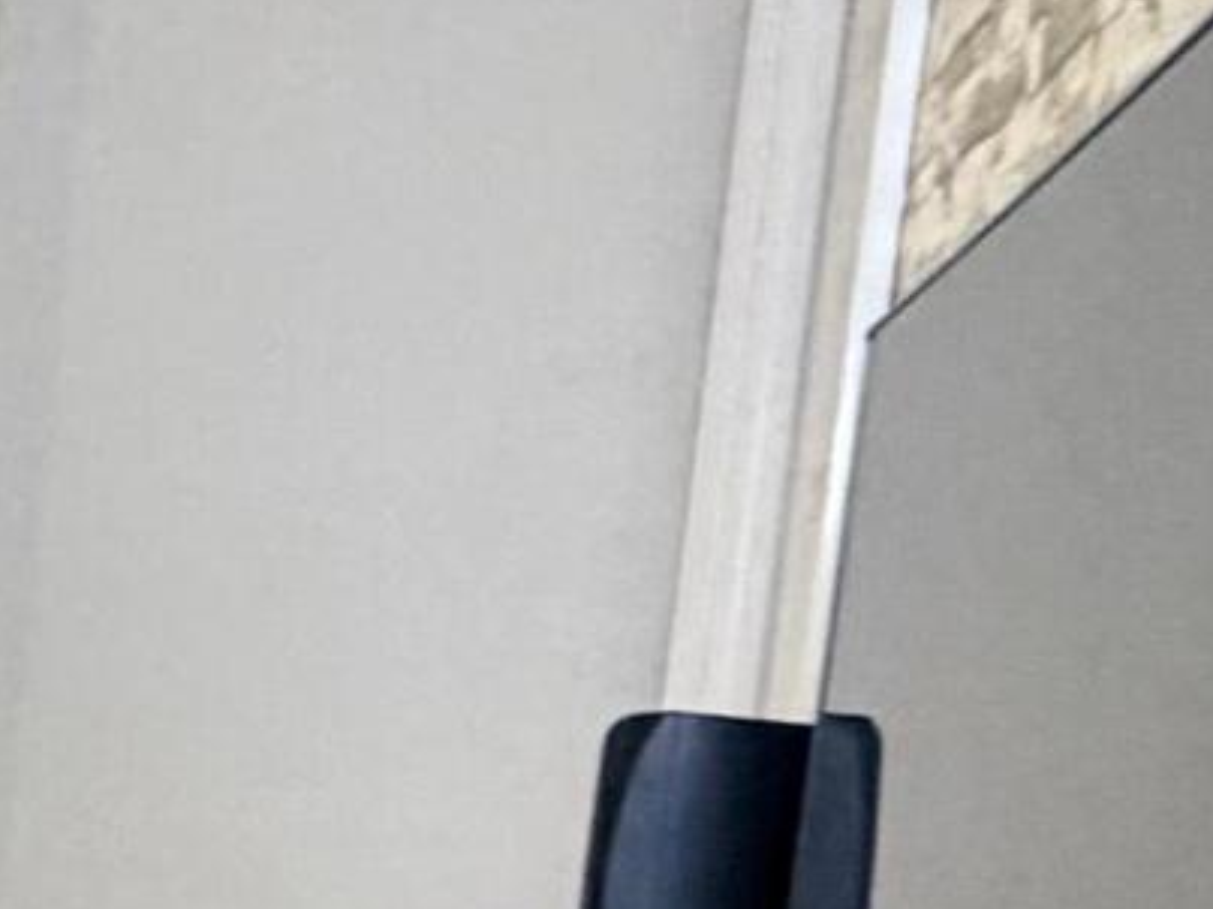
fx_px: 3503
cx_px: -1692
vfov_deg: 14.0
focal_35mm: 100
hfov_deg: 13.9
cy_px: 1306
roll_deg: -1.4
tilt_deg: -9.3
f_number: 2.2
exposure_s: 1/60
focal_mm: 2.22
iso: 250
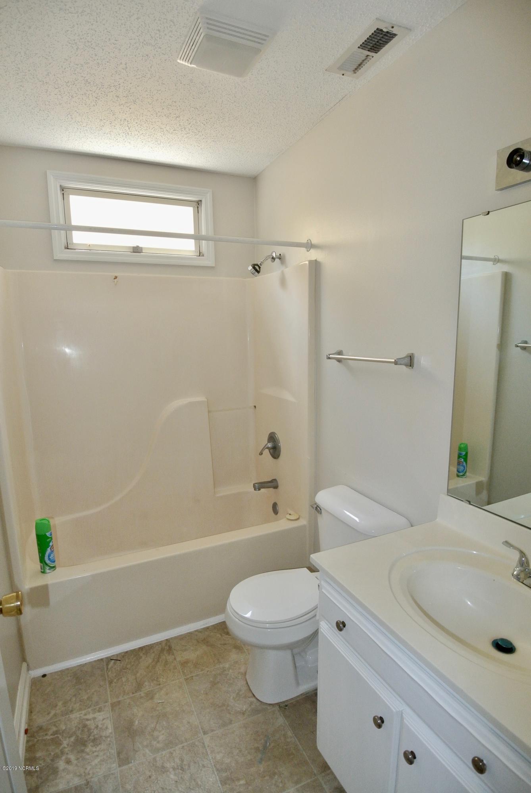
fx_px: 397
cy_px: 396
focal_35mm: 18
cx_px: 266
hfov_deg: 67.5
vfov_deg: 89.9
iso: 400
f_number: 3.5
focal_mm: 6.7
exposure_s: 1/125
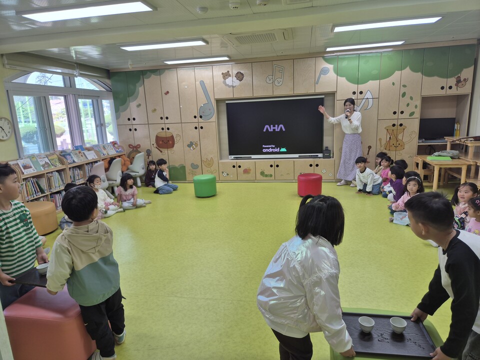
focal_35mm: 23
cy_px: 180
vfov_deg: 58.9
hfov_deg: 73.9
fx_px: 319
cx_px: 240
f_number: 1.8
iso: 25
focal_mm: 5.4
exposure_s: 1/120
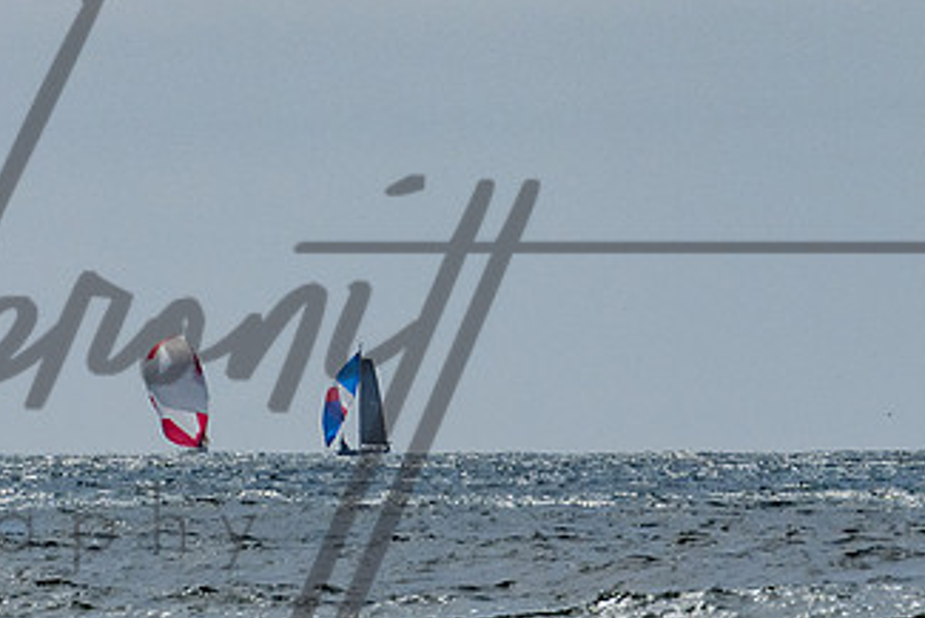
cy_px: 33
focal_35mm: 873
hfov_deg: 2.4
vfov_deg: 1.6
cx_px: 76
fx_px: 22440
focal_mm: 200
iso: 200
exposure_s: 1/5000
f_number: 6.3
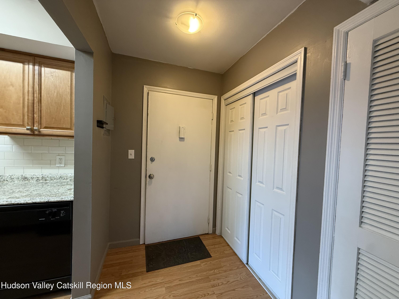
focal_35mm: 14
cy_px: 150
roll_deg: -2.2
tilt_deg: -0.8
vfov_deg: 85.7
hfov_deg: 102.1
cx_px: 200
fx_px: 161
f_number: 2.2
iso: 320
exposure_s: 1/60
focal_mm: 2.22
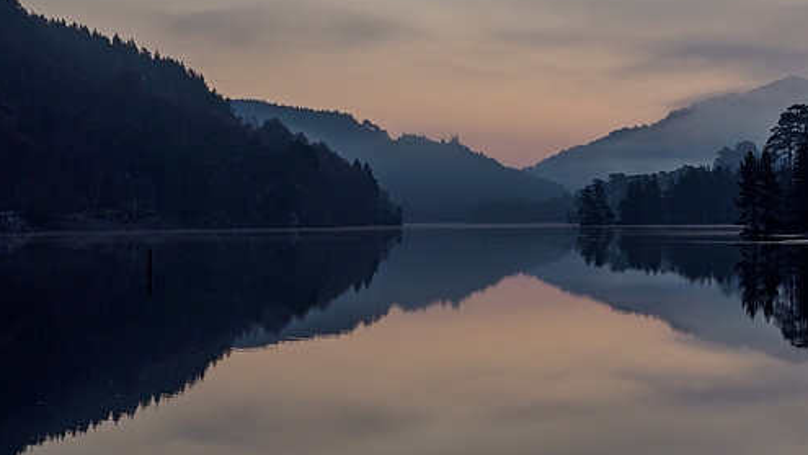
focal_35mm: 102
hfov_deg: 20.9
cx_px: 468
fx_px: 2186
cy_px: 120
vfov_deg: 11.9
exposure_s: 1/160
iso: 200
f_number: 7.1
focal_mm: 40
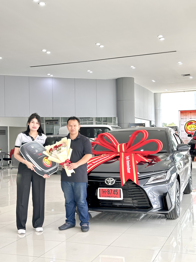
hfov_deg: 30.3
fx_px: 362
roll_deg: +0.5
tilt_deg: +2.4
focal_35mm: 48
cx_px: 98
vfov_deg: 39.7
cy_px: 131
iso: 100
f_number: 1.78
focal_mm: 6.86
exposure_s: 1/198
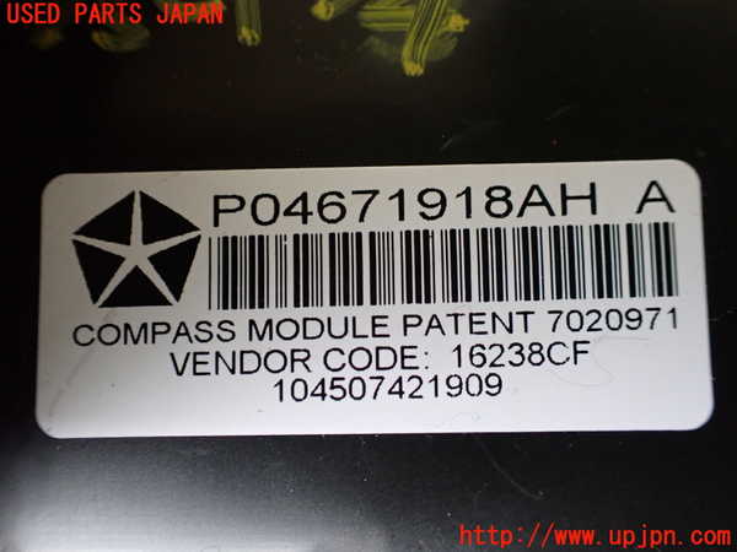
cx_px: 368
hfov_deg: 60.0
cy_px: 276
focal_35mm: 30
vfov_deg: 46.8
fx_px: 639
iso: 800
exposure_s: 1/80
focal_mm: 5.4
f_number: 2.3
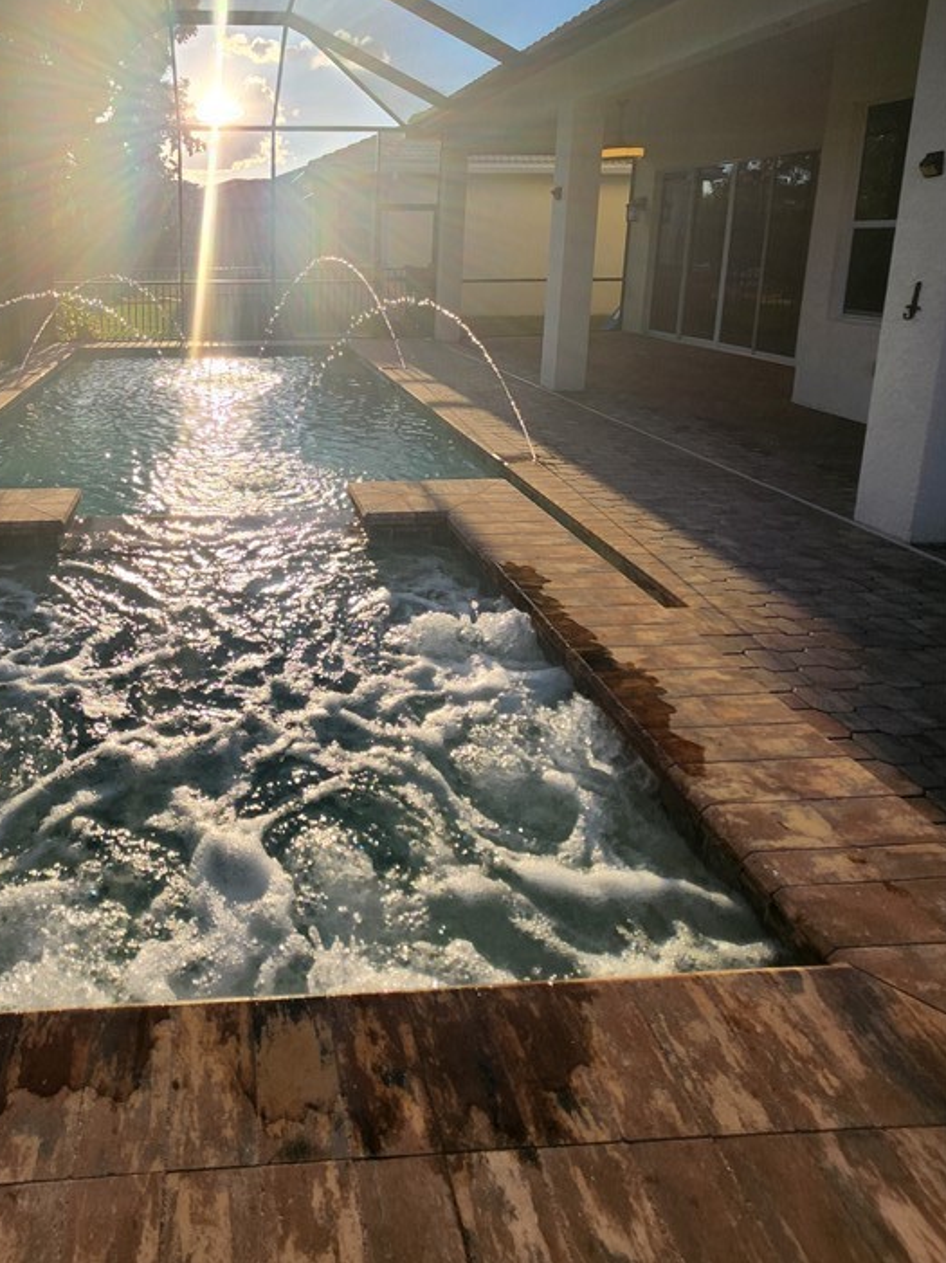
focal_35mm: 19
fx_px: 693
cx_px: 261
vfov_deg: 79.9
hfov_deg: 65.3
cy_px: 359
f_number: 2.2
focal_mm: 1.74
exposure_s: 1/883
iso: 32
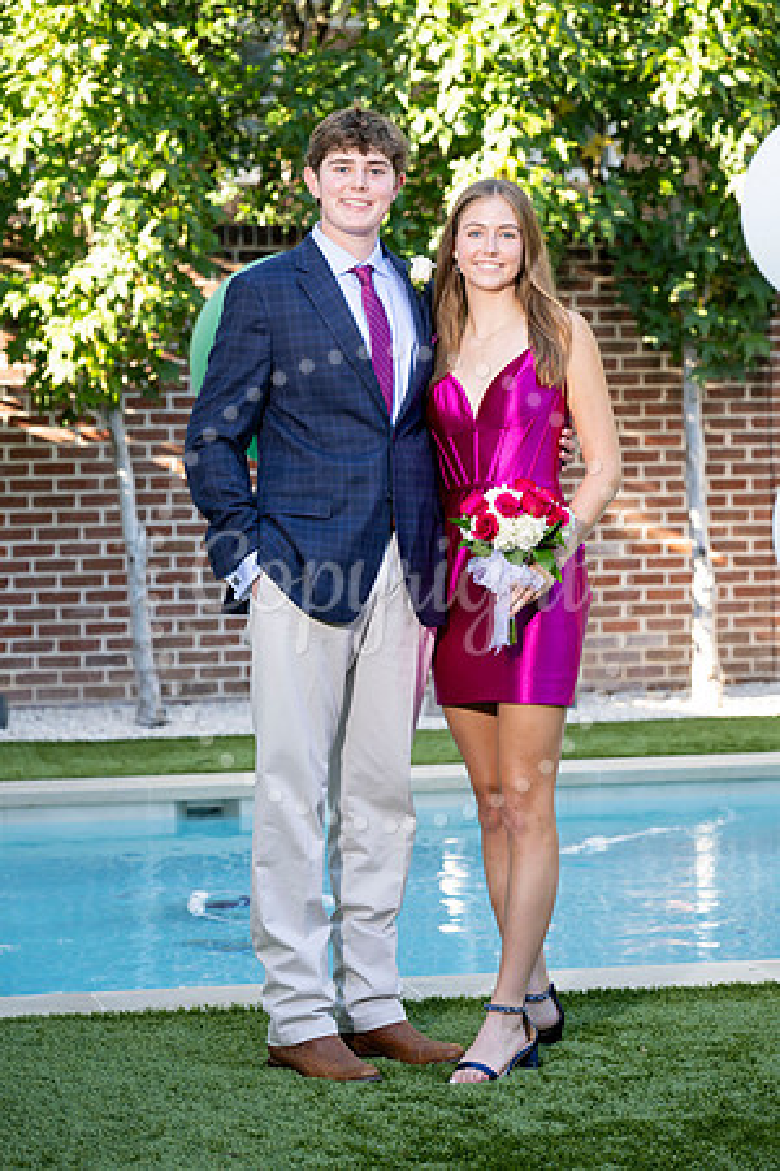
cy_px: 586
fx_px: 3250
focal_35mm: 100
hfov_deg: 13.7
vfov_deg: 20.4
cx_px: 390
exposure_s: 1/200
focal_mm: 100
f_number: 5
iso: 400
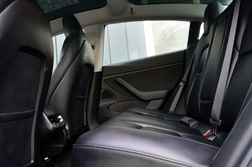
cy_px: 84
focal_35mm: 30
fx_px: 210
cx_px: 126
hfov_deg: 62.0
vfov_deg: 43.5
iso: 800
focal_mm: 20
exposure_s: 1/60
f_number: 4
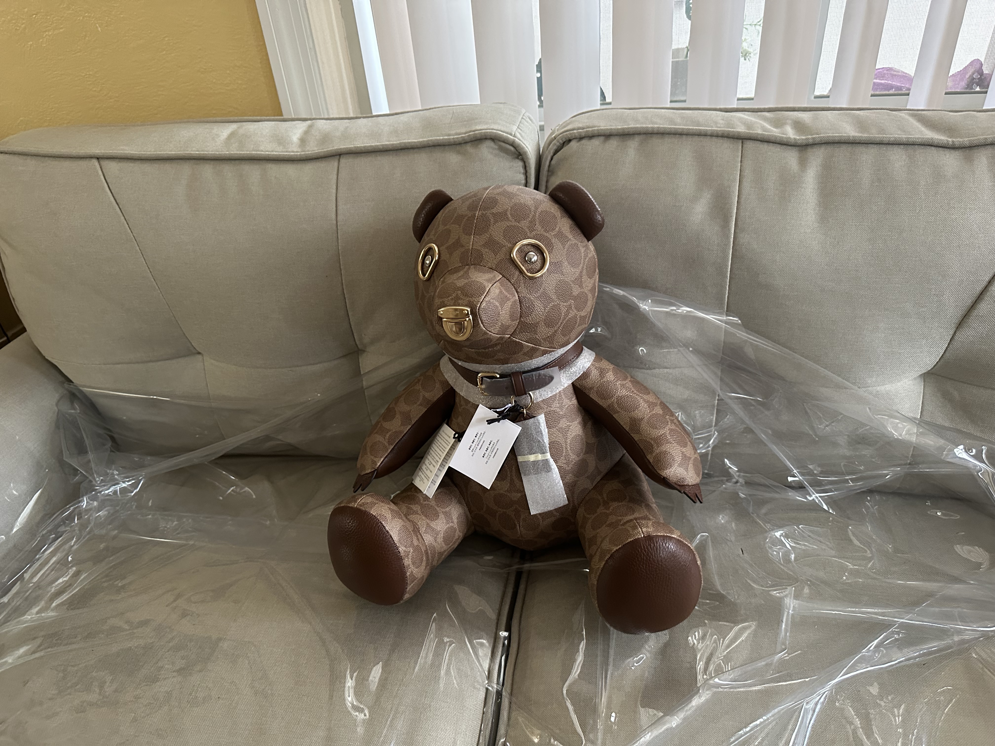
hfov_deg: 71.6
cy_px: 373
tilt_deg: -35.6
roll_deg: +5.5
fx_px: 690
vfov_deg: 56.8
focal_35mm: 24
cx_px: 498
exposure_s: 1/60
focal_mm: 6.86
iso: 640
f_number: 1.78
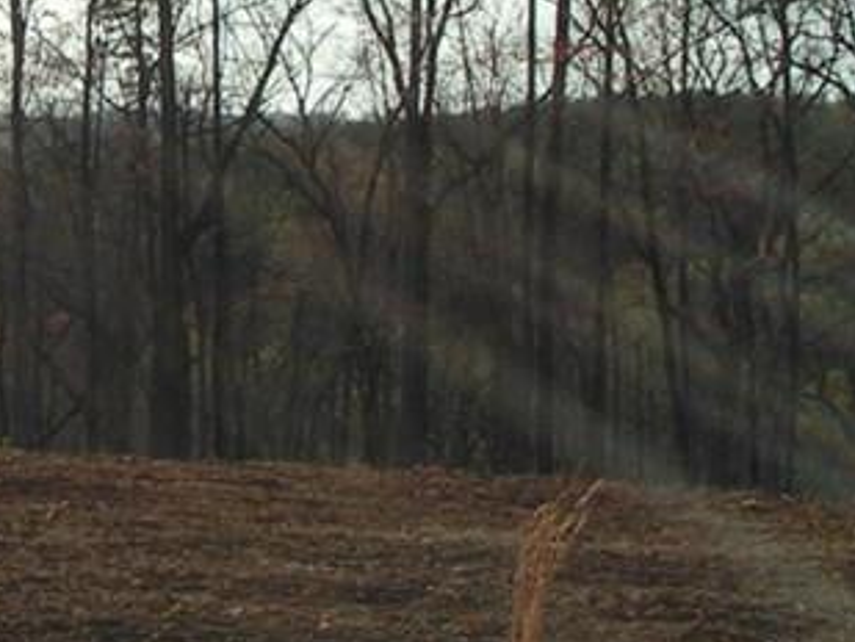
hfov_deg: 15.4
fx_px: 3113
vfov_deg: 11.7
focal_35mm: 126
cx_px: 69
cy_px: 169
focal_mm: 5.8
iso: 50
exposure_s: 1/400
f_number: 5.6
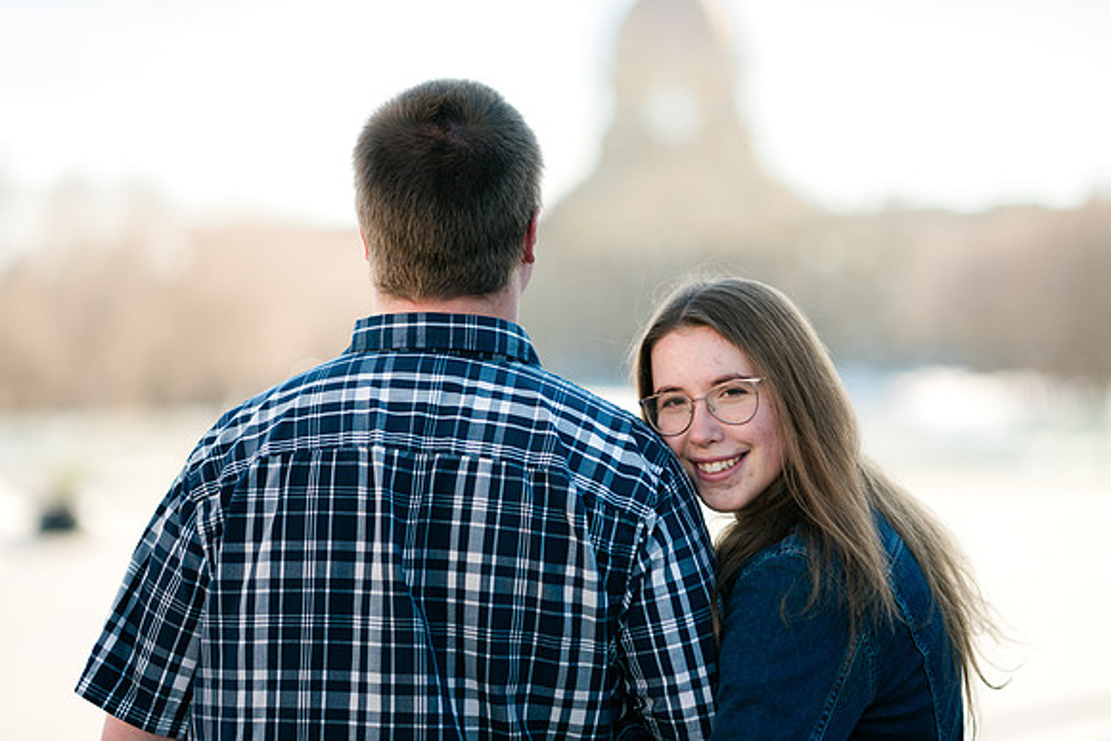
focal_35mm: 85
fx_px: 2624
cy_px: 370
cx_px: 556
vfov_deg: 16.1
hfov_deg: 23.9
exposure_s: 1/1600
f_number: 1.4
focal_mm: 85
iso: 100
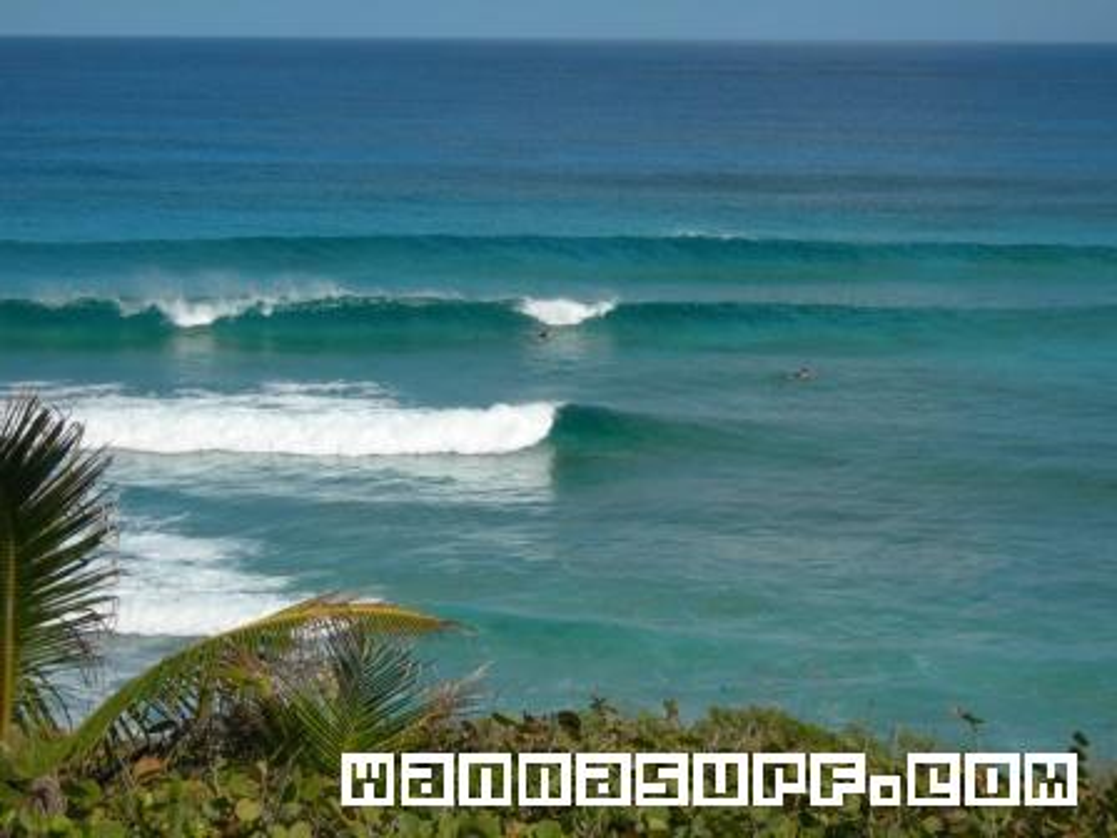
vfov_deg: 13.0
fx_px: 3679
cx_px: 558
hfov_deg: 17.3
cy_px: 419
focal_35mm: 114
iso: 50
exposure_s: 1/300
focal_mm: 23.4
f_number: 8.2
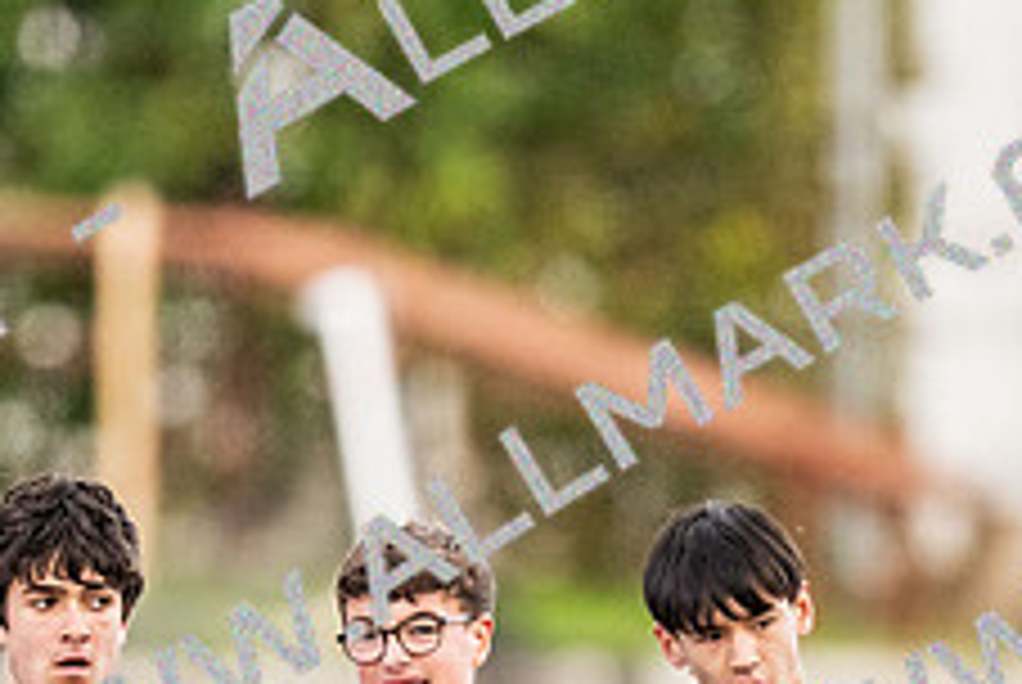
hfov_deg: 0.9
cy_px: 857
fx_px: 65293
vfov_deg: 0.6
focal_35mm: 2297
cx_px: 477
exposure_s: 1/2500
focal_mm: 600
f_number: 4
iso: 900
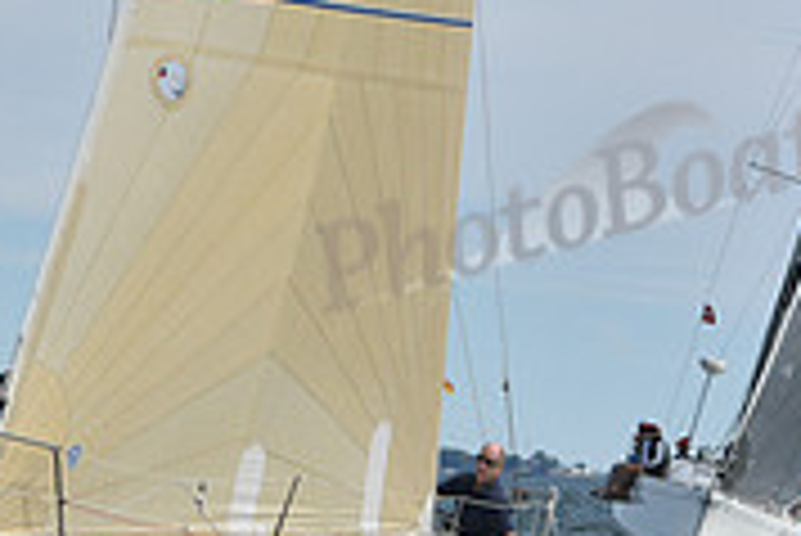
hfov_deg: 7.4
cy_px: 493
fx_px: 6168
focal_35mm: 277
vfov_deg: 5.0
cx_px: 86
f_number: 10
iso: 320
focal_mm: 85
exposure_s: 1/1000
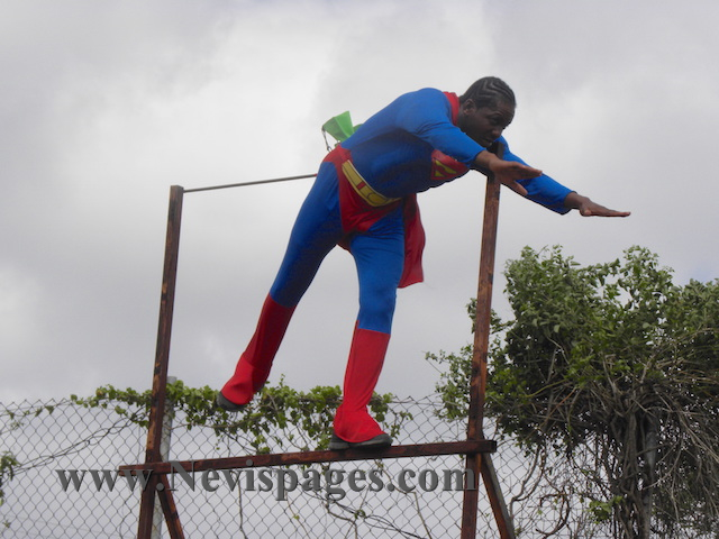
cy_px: 270
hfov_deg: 15.3
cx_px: 360
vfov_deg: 11.5
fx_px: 2679
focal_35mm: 129
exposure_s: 1/420
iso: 64
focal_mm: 23
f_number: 6.3
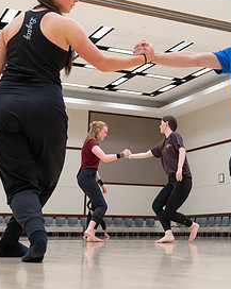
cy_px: 51
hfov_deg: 22.9
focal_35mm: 66
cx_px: 167
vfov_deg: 28.1
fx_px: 565
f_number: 4
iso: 2500
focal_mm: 25.5
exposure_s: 1/400
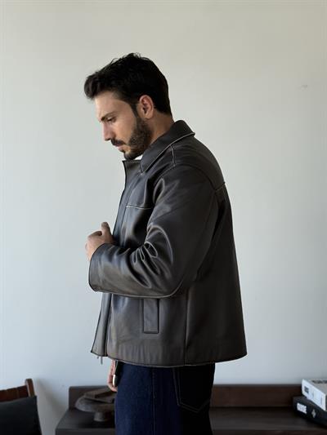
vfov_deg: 39.6
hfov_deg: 30.3
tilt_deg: +2.0
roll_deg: +0.3
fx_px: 604
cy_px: 218
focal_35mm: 48
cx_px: 164
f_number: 1.78
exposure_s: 1/282
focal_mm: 6.76
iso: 80
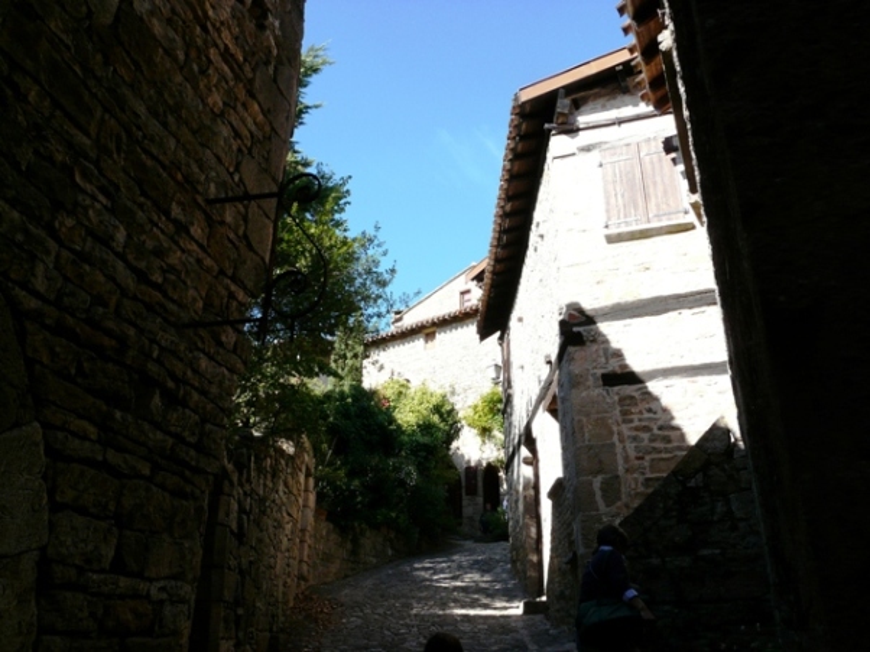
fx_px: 703
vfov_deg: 49.7
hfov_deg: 63.5
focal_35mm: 28
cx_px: 435
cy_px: 326
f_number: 4.5
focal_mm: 4.6
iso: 100
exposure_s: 1/250
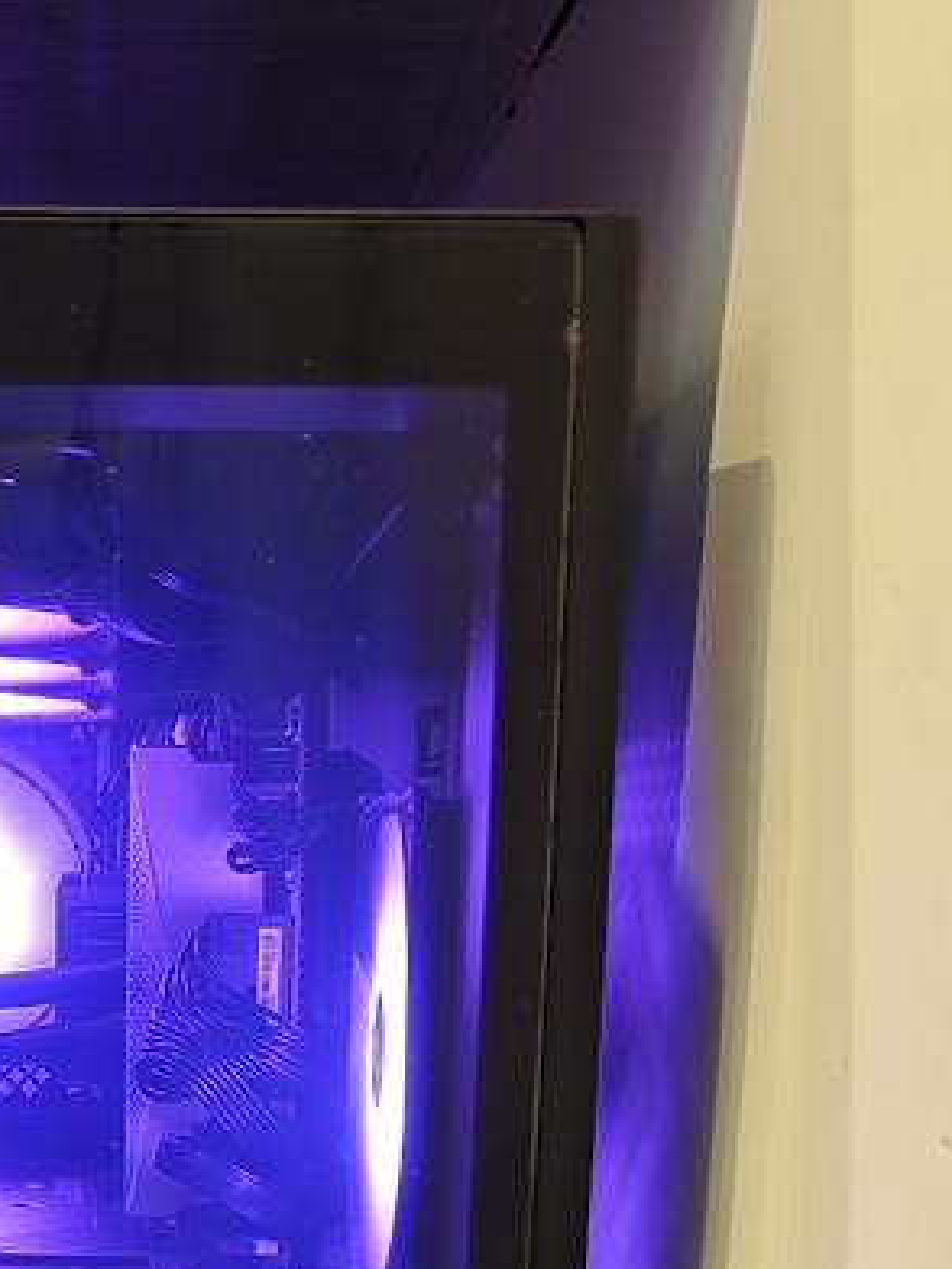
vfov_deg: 28.6
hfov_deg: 23.4
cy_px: 1418
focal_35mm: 61
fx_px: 2237
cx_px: 91
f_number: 1.75
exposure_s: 1/60
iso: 569
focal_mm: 8.67
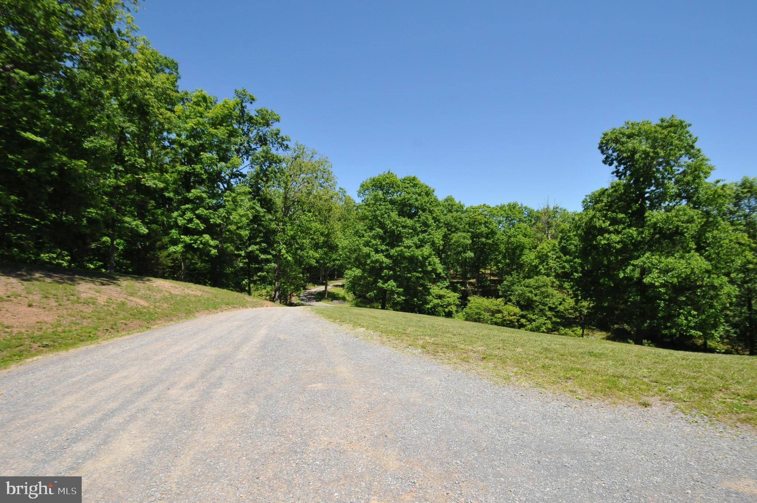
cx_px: 378
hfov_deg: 100.5
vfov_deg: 77.2
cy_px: 252
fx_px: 315
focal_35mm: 15
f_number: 8
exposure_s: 1/1000
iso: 800
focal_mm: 10
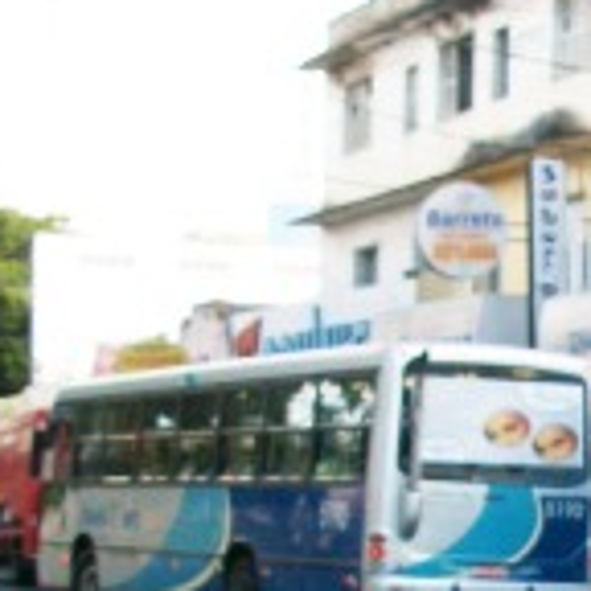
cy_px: 669
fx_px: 2492
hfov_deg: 13.1
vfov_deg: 13.2
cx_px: 776
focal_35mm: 129
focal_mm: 6.3
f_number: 3.1
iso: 80
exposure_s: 1/160
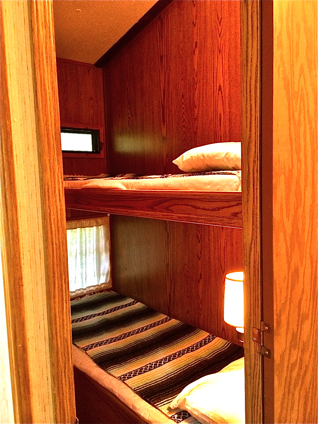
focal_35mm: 30
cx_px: 159
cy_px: 212
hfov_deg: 46.8
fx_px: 367
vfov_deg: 60.0
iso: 320
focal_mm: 4.12
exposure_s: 1/24
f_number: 2.2
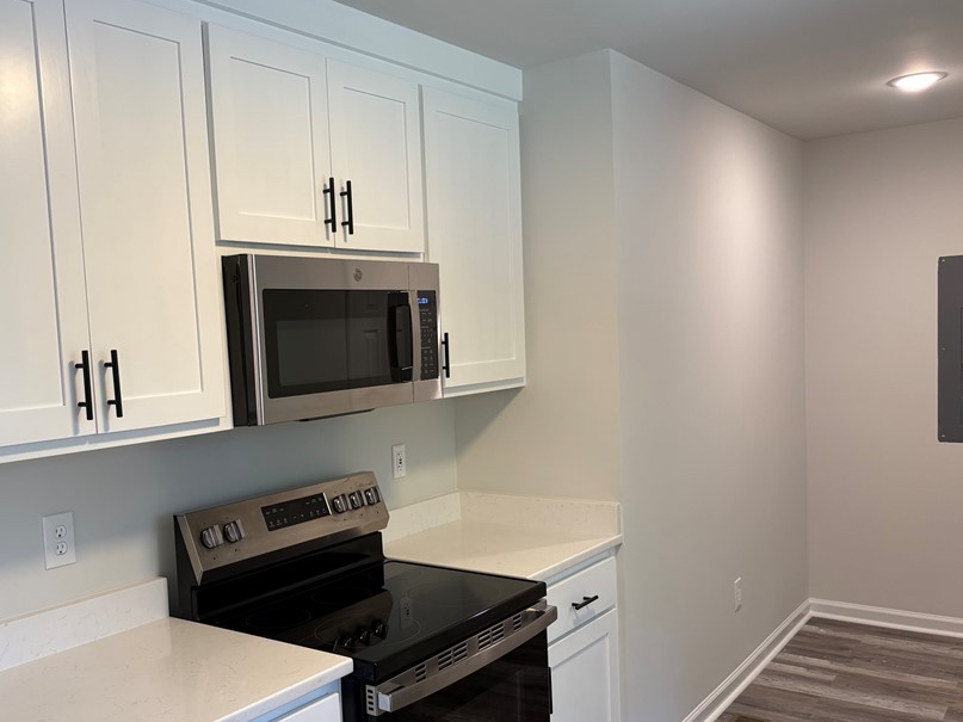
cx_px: 363
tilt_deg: -4.1
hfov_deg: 54.7
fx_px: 918
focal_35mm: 33
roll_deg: +3.3
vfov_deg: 42.8
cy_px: 408
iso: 125
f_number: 1.6
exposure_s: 1/120
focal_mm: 5.96
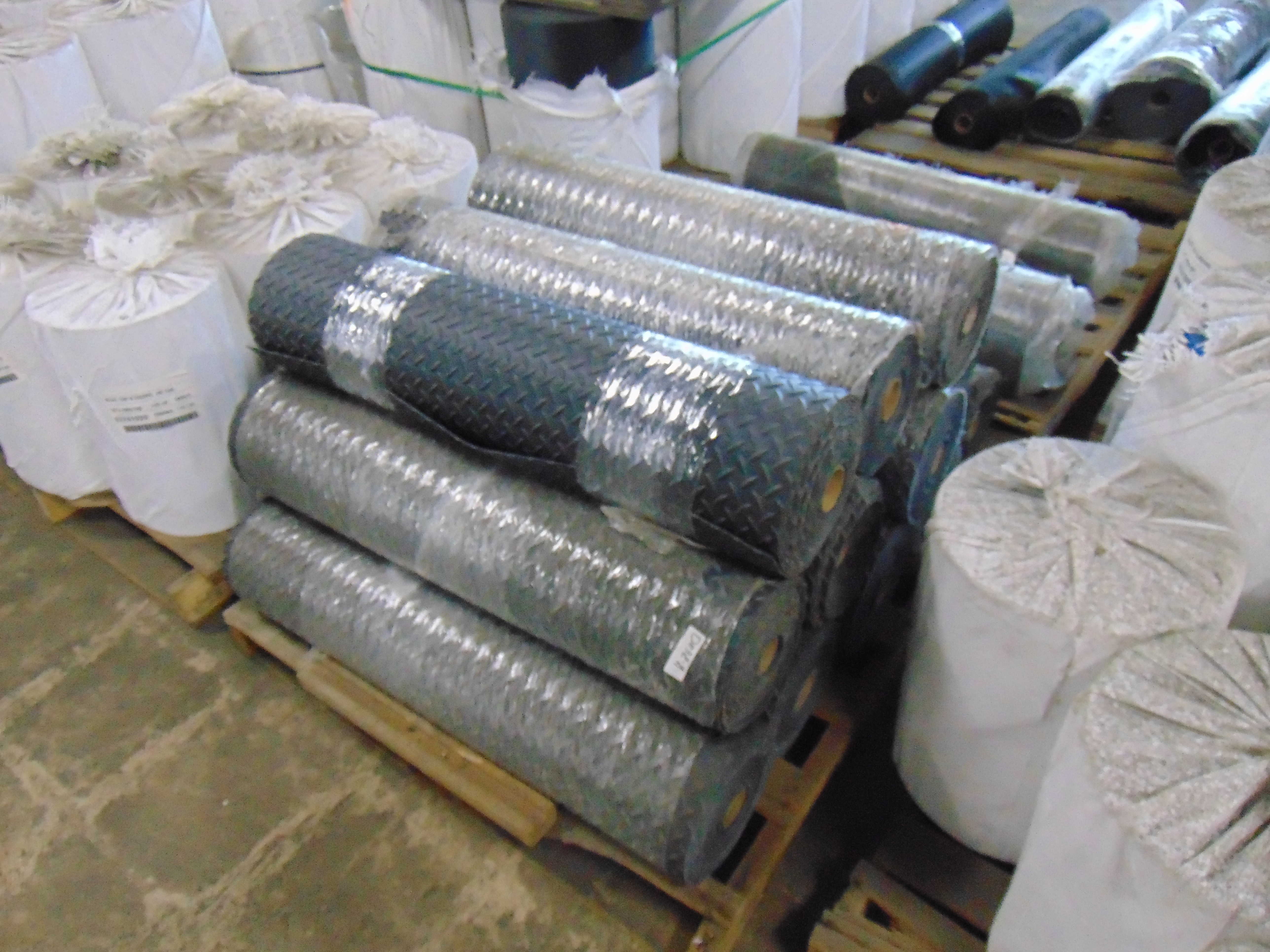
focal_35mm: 25
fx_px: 917
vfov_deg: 54.9
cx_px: 635
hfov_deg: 69.4
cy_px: 476
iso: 800
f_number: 3
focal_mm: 4.5
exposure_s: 1/60
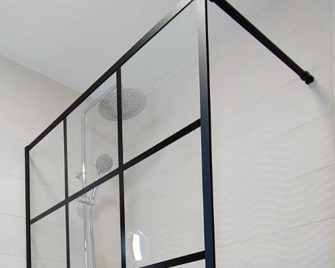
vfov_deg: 31.1
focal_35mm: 38
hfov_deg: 46.1
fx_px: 377
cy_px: 342
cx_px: 80
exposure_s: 1/50
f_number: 2.2
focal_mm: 2.16
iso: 400
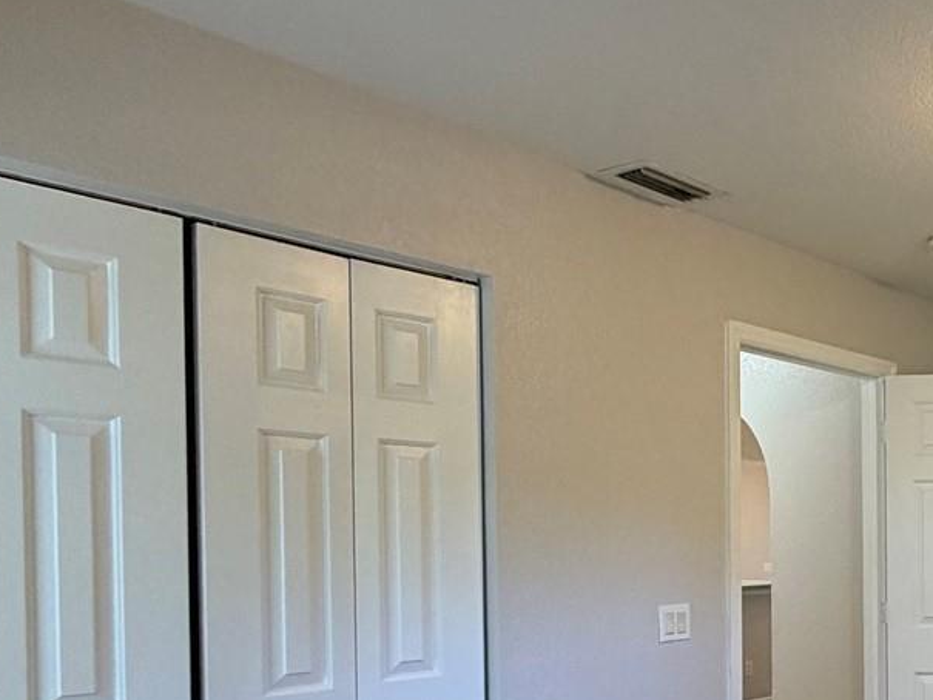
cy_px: 561
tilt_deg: -0.8
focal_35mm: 37
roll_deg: +0.8
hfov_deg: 39.4
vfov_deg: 37.3
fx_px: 997
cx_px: 1063
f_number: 2.2
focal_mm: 2.22
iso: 200
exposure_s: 1/60
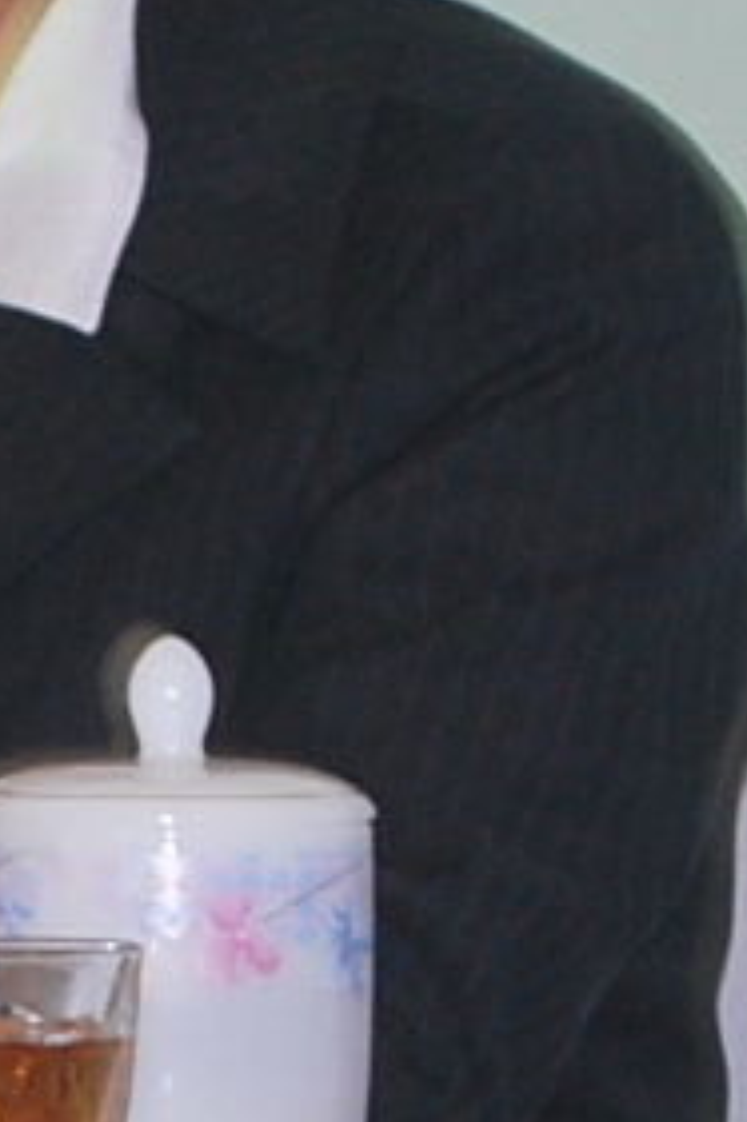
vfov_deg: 4.0
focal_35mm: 517
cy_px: 587
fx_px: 16110
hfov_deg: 2.6
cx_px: -2800
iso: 400
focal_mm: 50
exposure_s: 1/15
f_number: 8
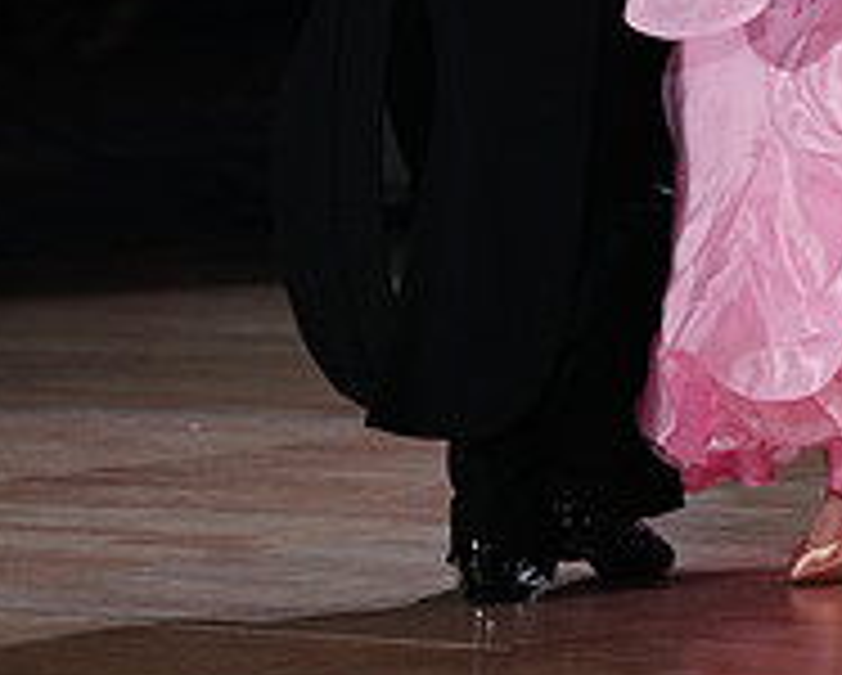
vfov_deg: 2.7
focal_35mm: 581
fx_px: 14494
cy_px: -405
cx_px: 691
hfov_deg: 3.3
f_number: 2.8
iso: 1600
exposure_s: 1/500
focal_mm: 200
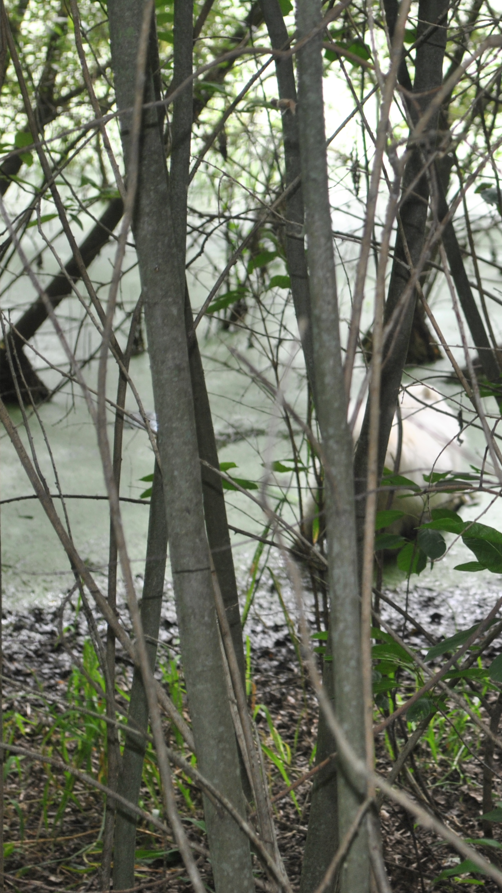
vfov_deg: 16.5
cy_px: 446
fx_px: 3071
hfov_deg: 9.3
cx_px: 543
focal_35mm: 130
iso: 200
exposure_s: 1/60
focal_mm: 55
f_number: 5.6
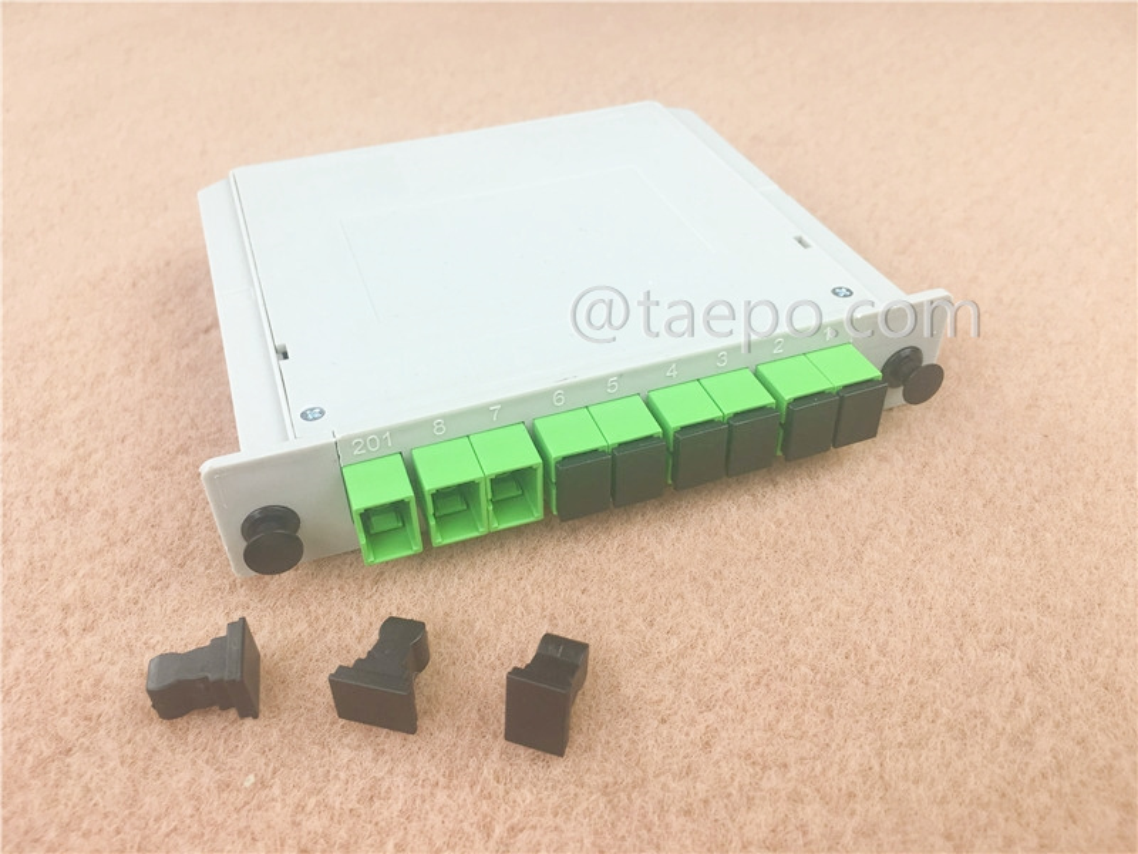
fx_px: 953
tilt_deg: -37.9
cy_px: 427
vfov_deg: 48.2
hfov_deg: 61.7
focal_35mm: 29
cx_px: 569
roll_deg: +2.8
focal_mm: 4.15
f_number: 2.2
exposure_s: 1/100
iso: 32
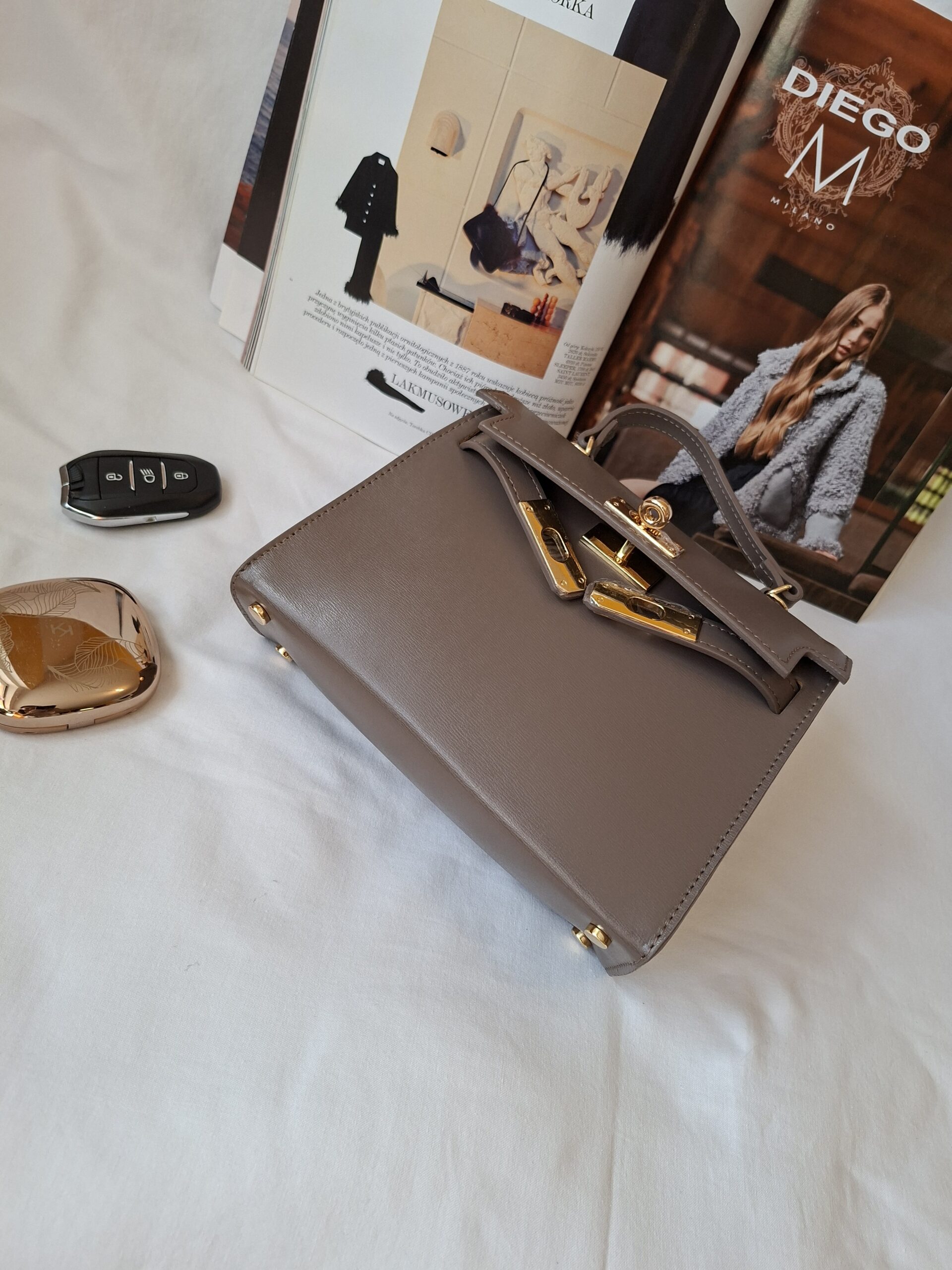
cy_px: 635
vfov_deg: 73.9
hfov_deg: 58.9
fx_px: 843
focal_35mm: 23
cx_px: 476
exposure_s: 1/120
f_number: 1.8
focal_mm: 5.54
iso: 160
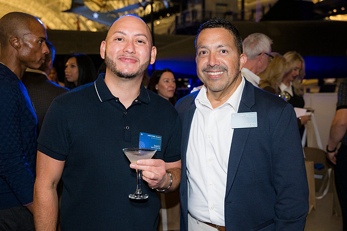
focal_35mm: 39
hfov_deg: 49.5
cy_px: 117
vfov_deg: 34.2
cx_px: 176
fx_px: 376
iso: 3200
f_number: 4
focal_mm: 38
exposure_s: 1/125
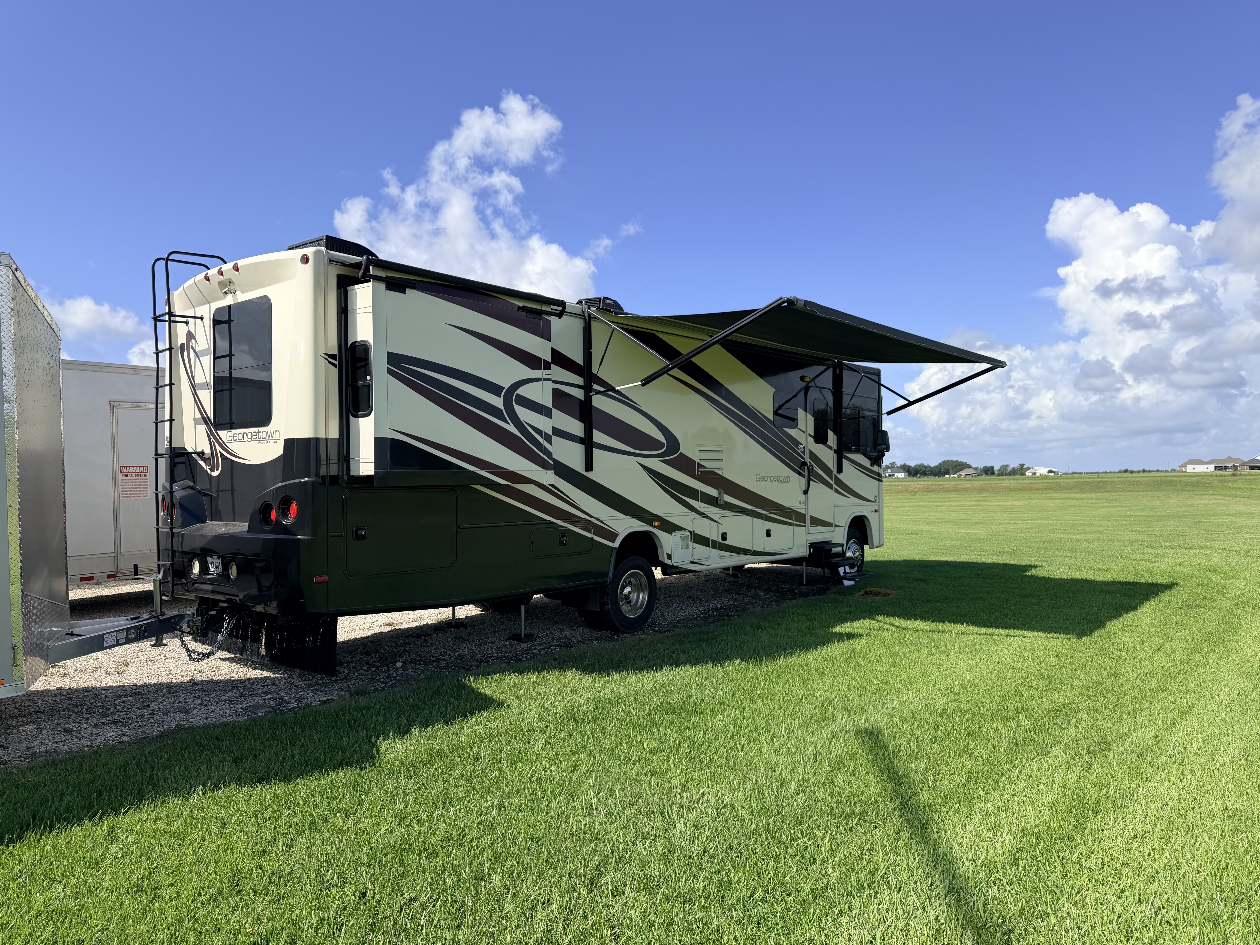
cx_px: 630
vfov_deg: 56.8
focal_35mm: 24
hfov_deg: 71.6
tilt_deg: +0.0
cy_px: 472
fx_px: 874
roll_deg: +2.3
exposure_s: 1/4673
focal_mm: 6.76
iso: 80
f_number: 1.78
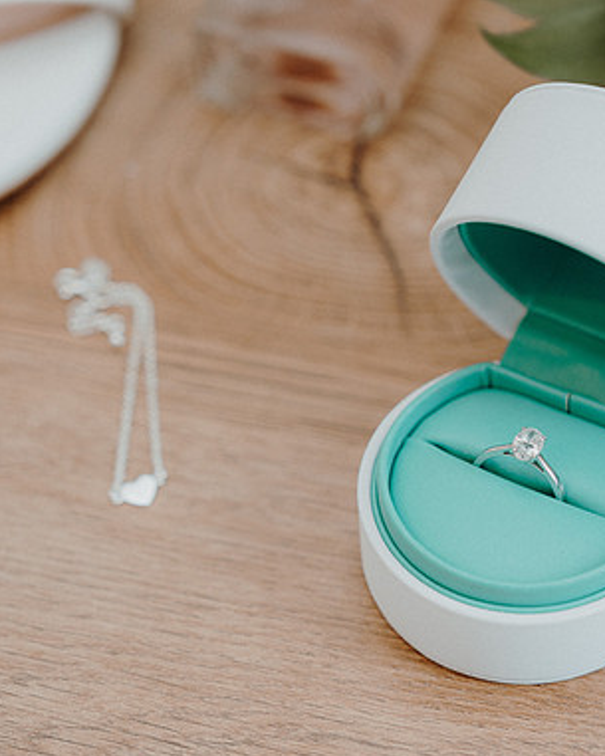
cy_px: 382
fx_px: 2237
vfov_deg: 19.2
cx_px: 476
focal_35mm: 100
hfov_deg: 15.3
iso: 250
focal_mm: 70
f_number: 3.5
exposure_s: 1/160
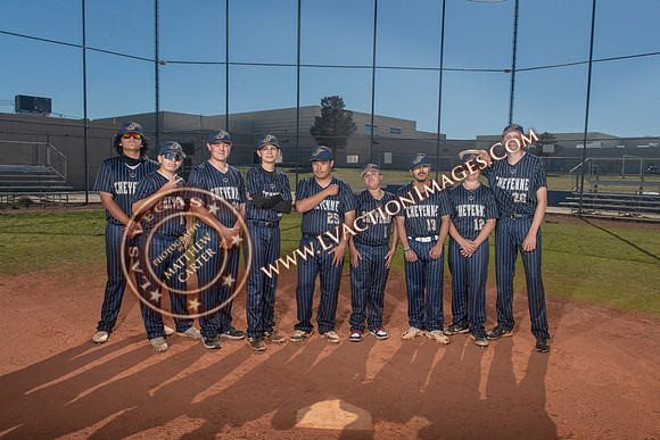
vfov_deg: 46.4
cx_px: 331
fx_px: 514
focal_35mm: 28
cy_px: 220
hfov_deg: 65.4
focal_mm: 27
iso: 320
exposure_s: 1/250
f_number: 10
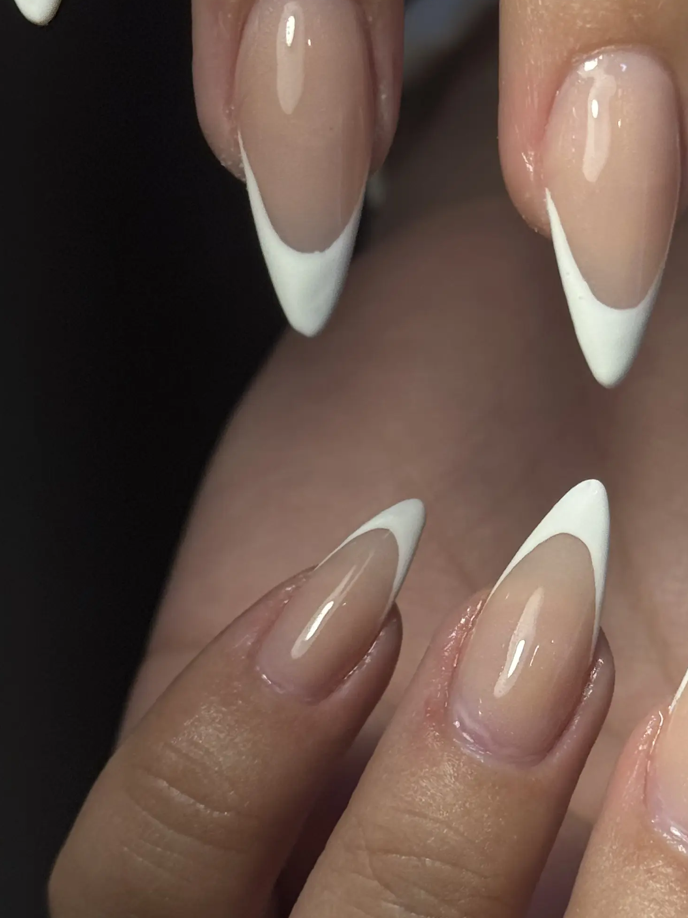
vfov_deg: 19.8
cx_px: 511
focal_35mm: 99
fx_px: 2624
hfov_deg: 14.9
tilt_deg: -33.0
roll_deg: -19.0
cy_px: 497
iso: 64
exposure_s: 1/633
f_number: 1.78
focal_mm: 6.76
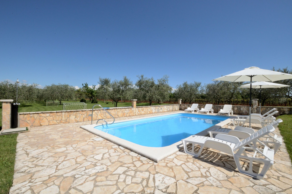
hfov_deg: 100.5
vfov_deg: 77.1
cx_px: 146
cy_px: 97
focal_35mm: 15
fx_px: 121
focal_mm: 10
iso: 640
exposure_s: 1/200
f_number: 20
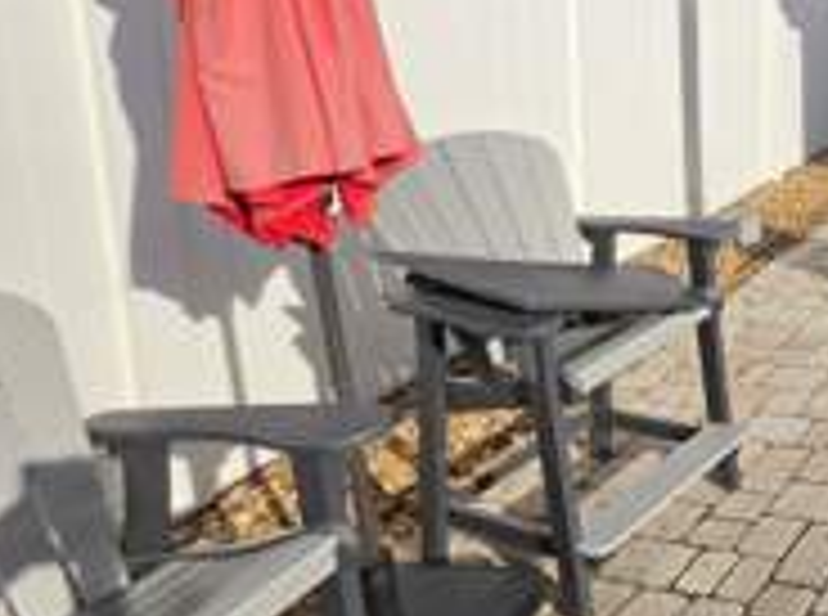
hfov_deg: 38.0
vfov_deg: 39.0
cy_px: 74
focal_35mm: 34
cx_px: 1026
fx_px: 811
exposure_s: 1/2945
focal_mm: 2.2
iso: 32
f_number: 1.9
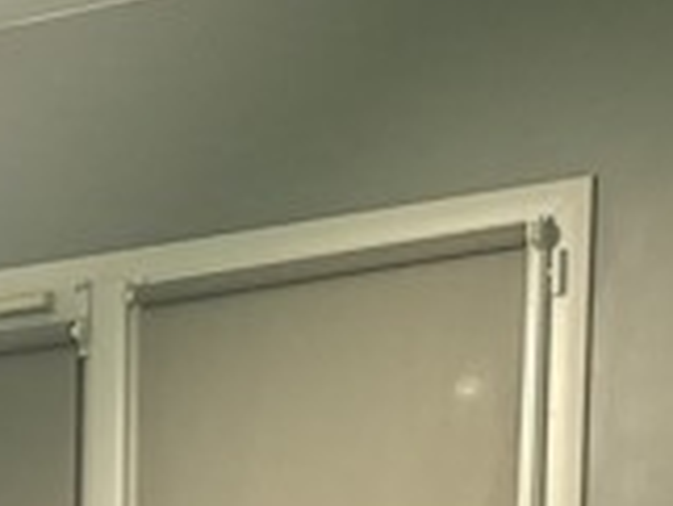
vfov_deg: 11.2
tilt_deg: -6.9
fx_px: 2315
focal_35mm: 119
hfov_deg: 13.8
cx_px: -715
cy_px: 1045
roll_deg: +1.3
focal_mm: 6.76
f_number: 1.78
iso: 800
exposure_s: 1/33
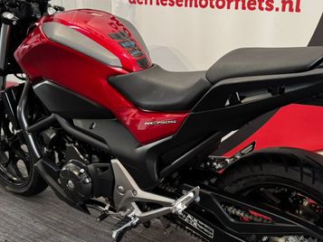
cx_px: 195
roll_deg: -0.8
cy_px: 128
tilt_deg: -19.4
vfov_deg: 33.6
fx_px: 401
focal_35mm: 43
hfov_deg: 43.6
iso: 250
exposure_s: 1/50
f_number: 1.78
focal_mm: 6.76
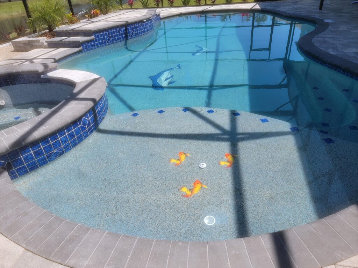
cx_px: 179
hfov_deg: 71.6
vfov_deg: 56.8
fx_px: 248
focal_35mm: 24
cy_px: 134
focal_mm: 6.7
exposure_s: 1/503
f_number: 1.8
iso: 16
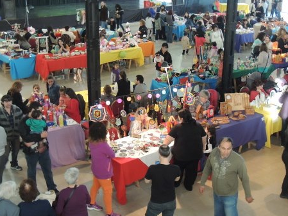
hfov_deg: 37.5
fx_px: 424
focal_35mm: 51
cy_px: 92
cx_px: 138
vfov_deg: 28.5
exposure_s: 1/30
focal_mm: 7.6
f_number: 3.4
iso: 1000
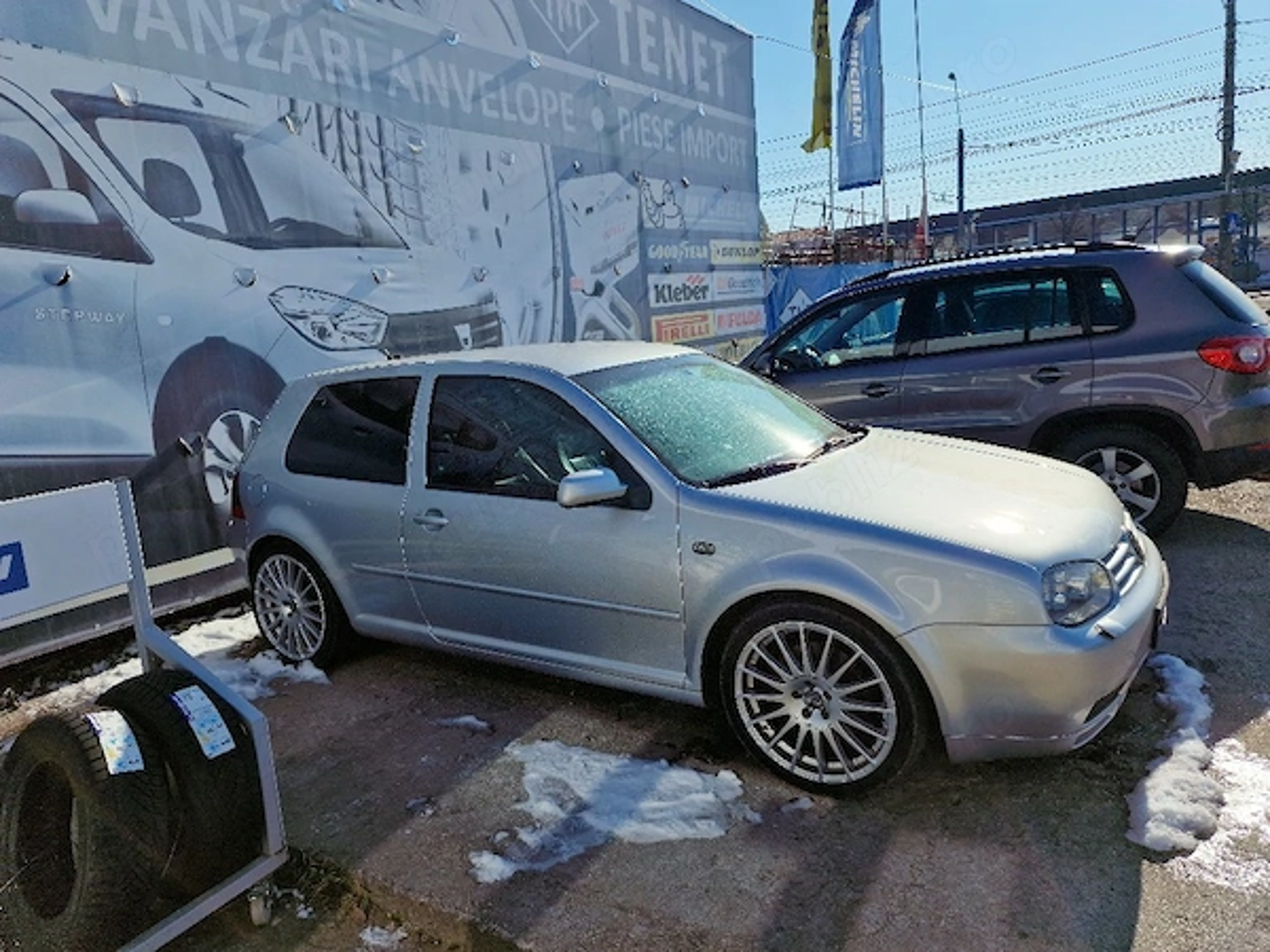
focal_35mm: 23
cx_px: 635
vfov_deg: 58.9
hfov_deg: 73.9
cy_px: 476
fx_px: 844
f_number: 1.8
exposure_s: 1/2500
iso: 50
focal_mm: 6.4
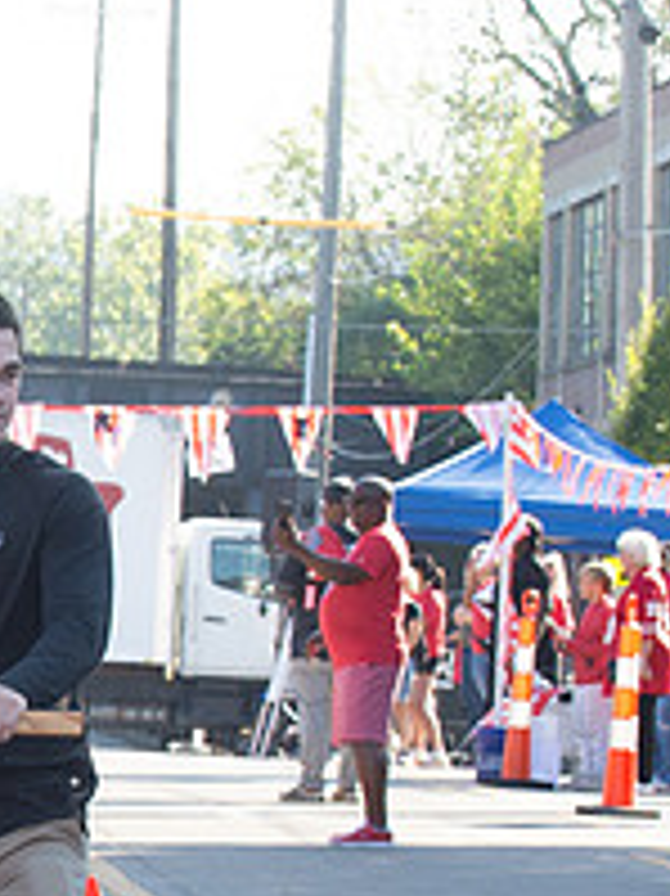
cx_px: -631
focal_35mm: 302
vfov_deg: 6.6
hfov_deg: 4.8
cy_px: 804
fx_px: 7802
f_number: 7.1
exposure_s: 1/250
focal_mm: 70
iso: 200
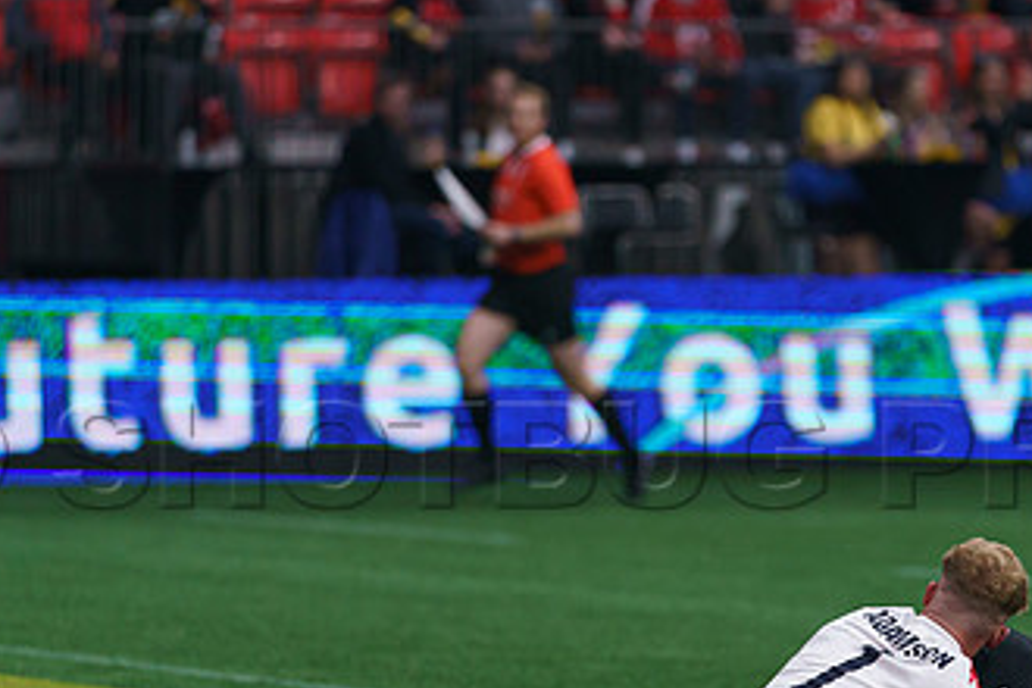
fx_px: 14304
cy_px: 608
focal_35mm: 499
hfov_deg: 4.1
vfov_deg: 2.8
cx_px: 594
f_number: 2.8
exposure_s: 1/3200
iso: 1250
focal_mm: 200
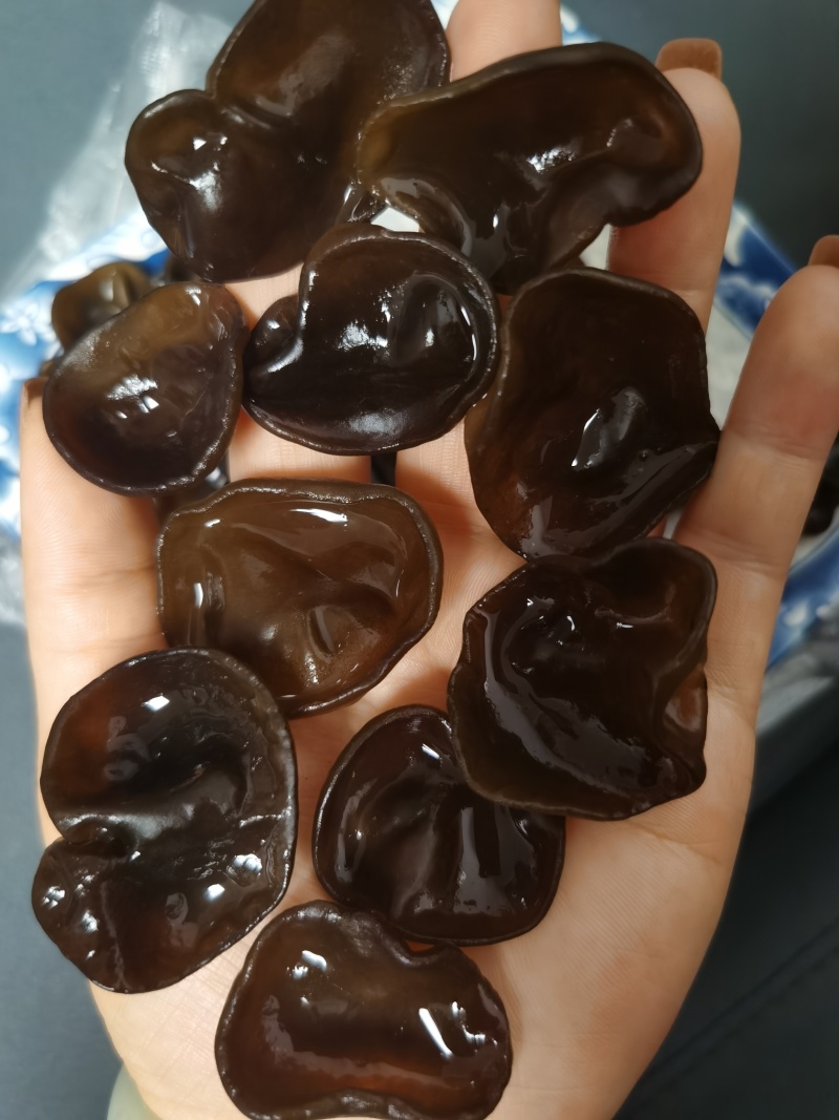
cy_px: 560
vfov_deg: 65.3
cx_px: 420
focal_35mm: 27
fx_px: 873
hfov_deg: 51.3
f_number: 1.6
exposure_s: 1/33.3
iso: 320
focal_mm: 5.56
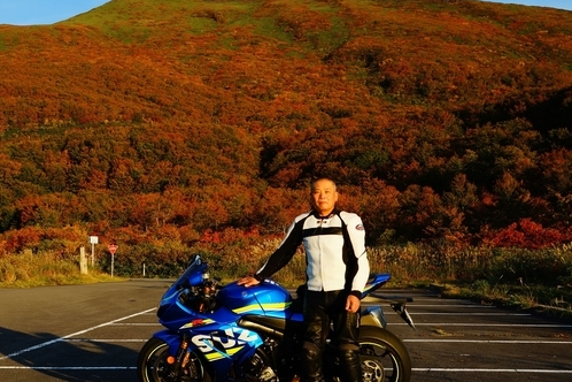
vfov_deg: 25.5
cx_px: 188
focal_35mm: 53
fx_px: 842
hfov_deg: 37.1
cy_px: 168
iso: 100
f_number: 8
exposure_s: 1/100
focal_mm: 33
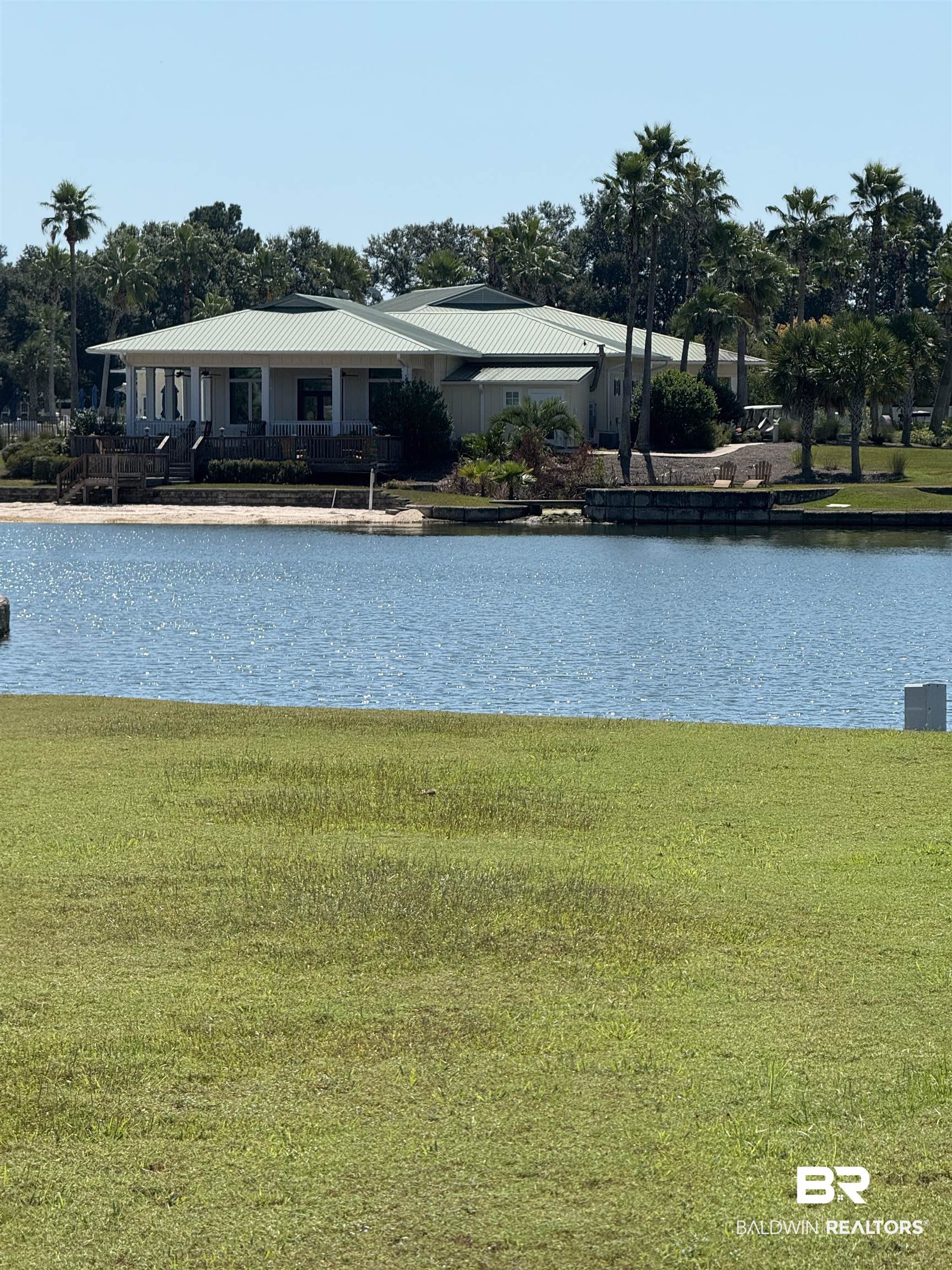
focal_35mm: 120
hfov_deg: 12.3
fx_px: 4400
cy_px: 635
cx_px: 476
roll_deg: -0.1
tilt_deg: -1.8
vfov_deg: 16.4
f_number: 2.8
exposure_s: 1/1969
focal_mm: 15.66
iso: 50
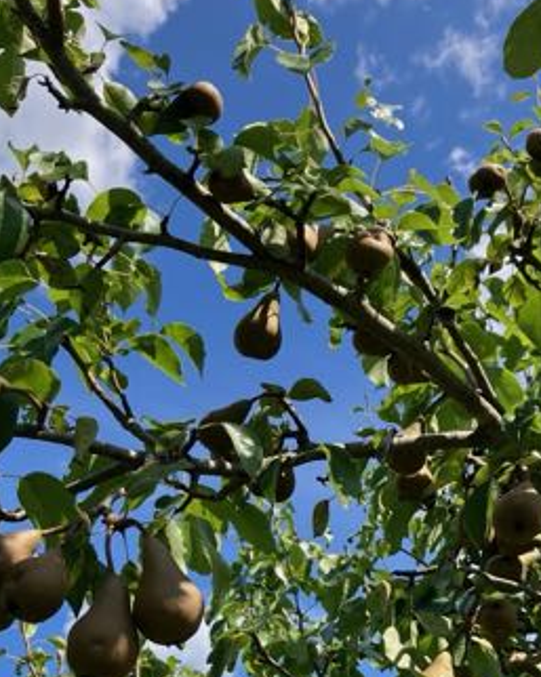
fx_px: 1022
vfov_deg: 36.0
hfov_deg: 29.6
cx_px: 232
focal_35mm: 51
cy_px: 496
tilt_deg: +32.7
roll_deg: -3.1
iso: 32
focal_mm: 3.99
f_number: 1.8
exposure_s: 1/1297
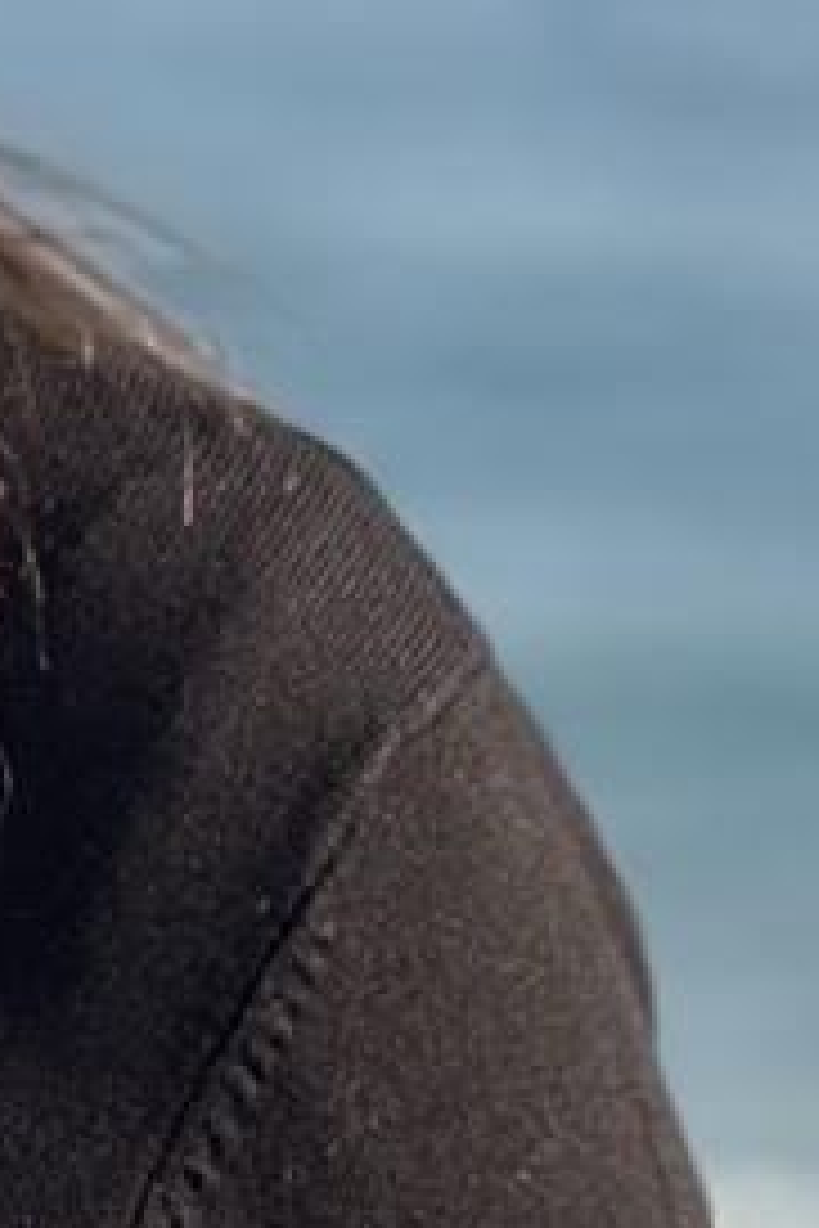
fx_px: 9998
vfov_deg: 7.0
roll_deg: -1.7
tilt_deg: -6.0
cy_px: -85
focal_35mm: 293
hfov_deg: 4.5
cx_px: -1364
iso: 64
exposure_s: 1/2833
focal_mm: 6.76
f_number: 1.78
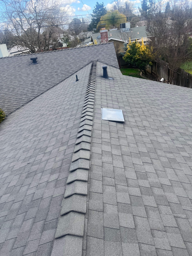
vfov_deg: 67.3
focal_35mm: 26
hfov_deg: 53.1
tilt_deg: -27.2
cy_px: 128
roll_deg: +9.1
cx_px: 96
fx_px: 192
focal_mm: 5.1
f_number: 1.6
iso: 50
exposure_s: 1/621
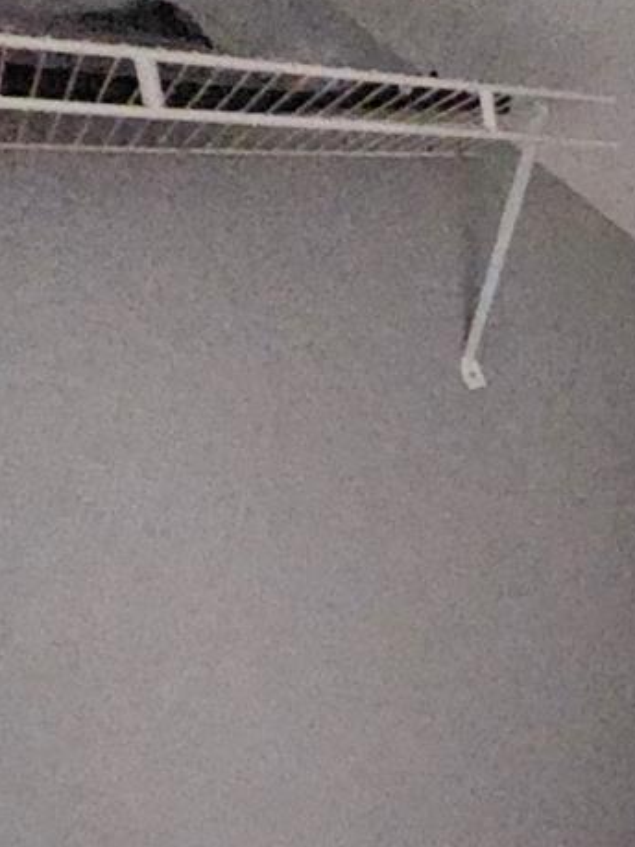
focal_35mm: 34
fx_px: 832
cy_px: 611
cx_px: 620
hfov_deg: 37.7
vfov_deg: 52.1
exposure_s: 1/24
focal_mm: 2.2
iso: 3200
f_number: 2.2
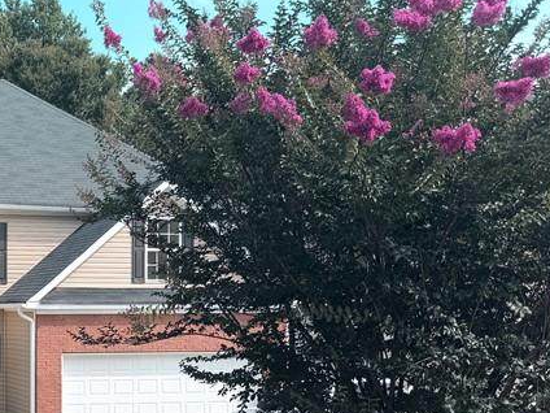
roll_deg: +0.0
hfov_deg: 30.1
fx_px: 922
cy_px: 307
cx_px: -42
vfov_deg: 25.0
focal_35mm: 58
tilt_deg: -0.2
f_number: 1.78
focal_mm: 6.76
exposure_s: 1/2445
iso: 80
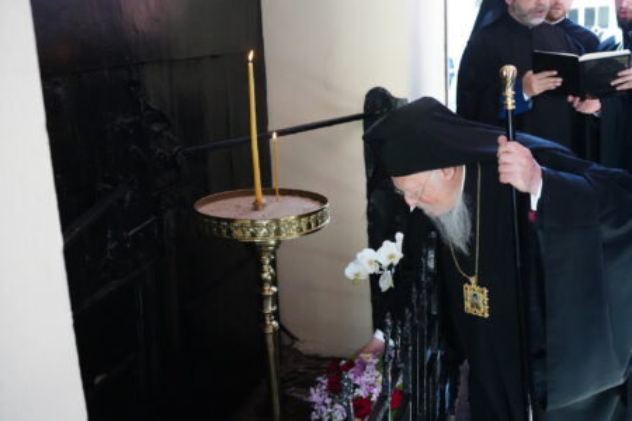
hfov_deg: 51.9
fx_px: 650
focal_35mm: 37
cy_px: 210
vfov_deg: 35.9
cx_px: 316
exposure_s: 1/1250
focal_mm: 37
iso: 16000
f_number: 5.6
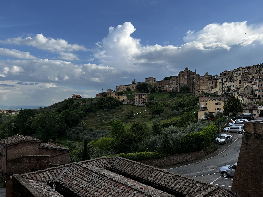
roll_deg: -0.3
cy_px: 98
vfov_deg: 53.1
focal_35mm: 26
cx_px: 132
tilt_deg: +2.2
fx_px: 198
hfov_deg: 67.3
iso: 50
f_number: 1.5
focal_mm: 5.7
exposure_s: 1/3257
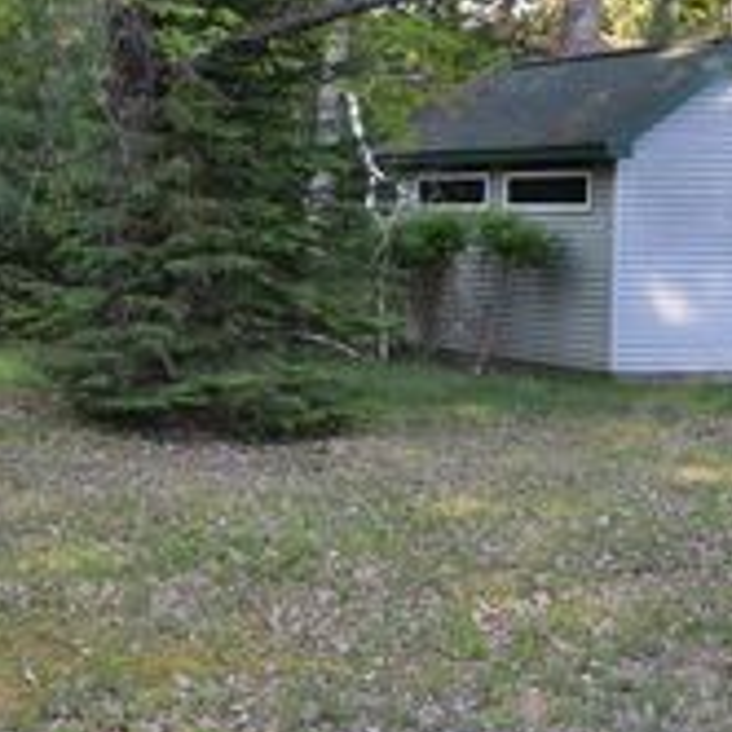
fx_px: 1842
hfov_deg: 21.5
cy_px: 262
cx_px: -44
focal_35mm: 77
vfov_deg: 22.4
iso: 250
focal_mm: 20
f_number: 5.6
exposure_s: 1/125
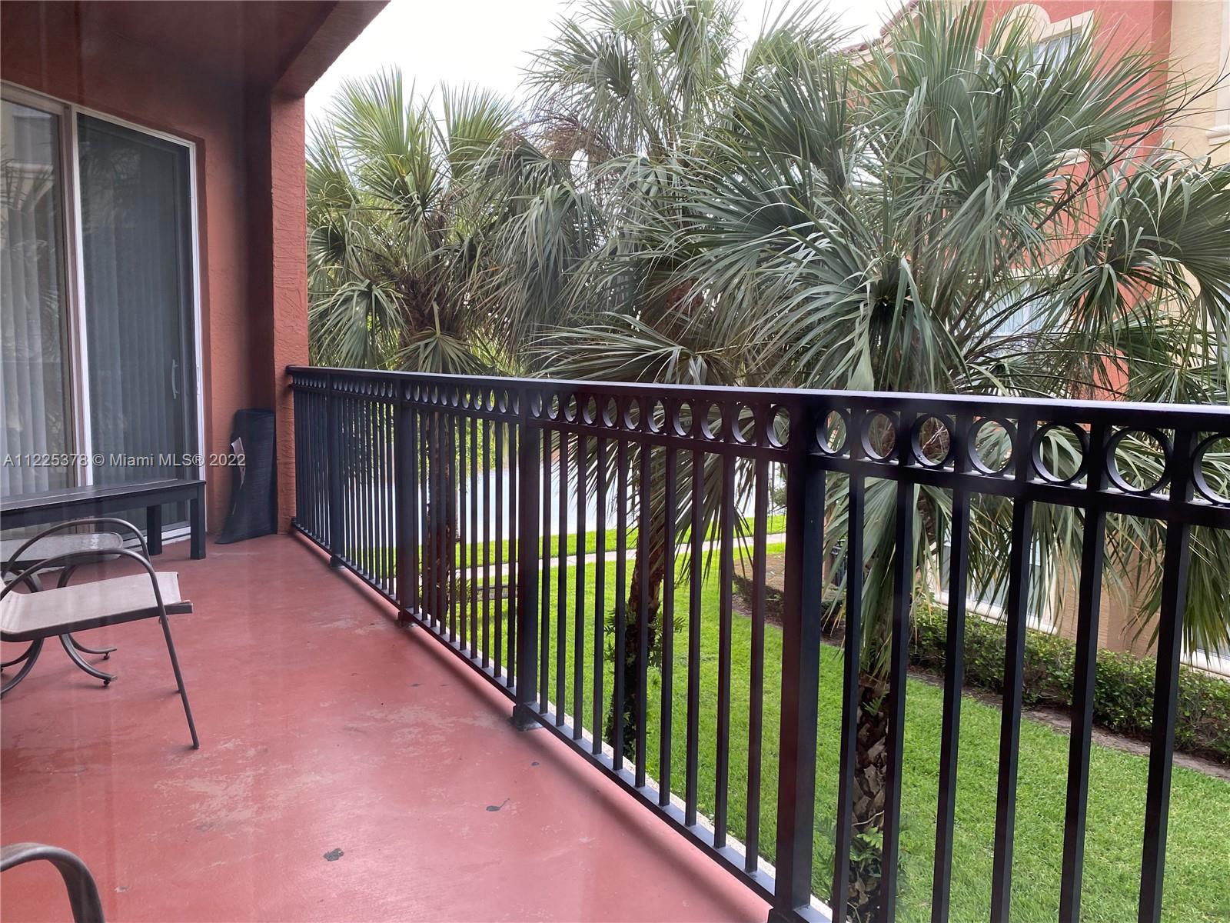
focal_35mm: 26
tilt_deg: -6.8
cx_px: 615
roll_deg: -1.4
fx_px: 924
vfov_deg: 53.1
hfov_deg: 67.3
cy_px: 462
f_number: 1.8
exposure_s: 1/122
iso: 40
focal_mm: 4.25
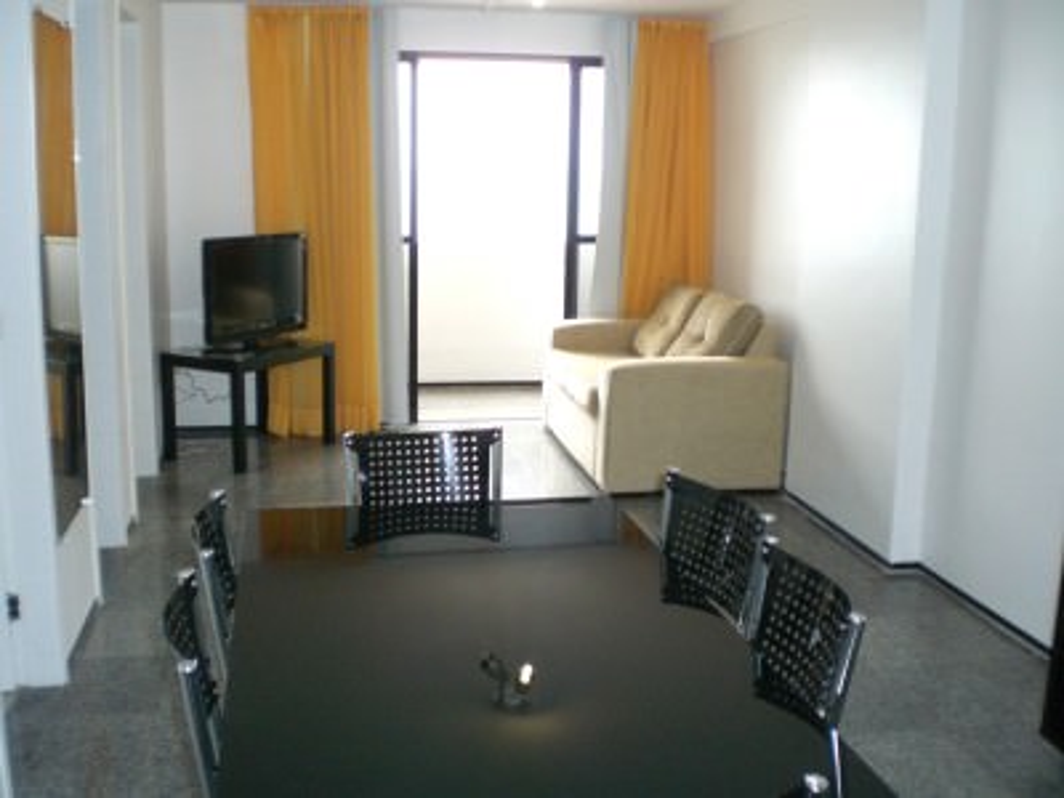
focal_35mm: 38
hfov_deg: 49.0
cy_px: 399
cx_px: 532
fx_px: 1168
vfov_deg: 37.7
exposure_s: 1/80
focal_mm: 6.3
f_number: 3.1
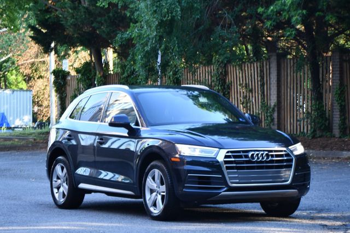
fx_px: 1253
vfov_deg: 10.6
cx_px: 175
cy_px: 116
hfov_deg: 15.9
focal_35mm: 129
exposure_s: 1/250
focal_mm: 86
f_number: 4.8
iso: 640
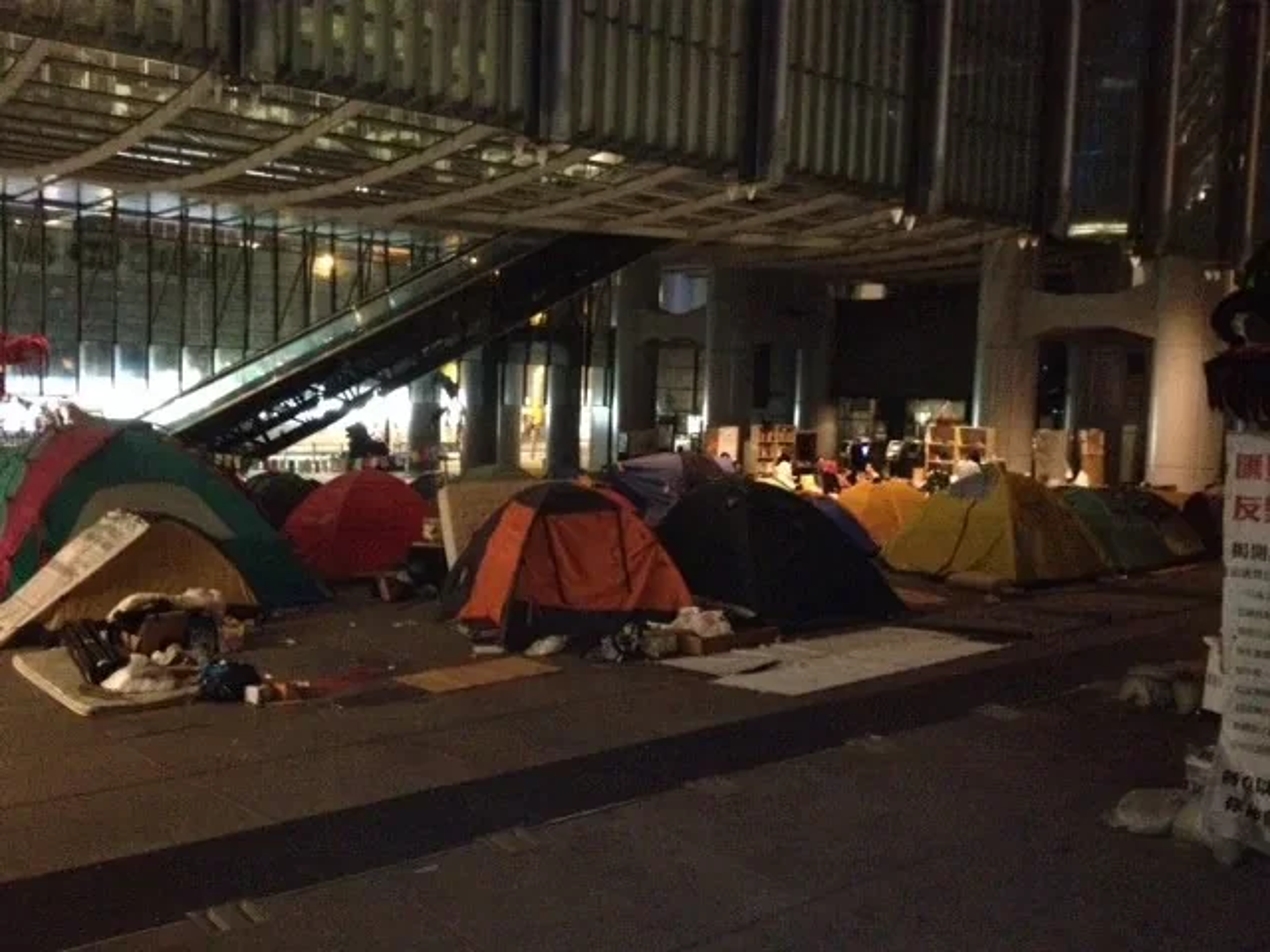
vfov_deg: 40.7
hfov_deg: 52.6
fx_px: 1284
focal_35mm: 35
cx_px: 635
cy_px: 476
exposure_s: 1/16
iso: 800
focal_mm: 4.28
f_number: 2.4
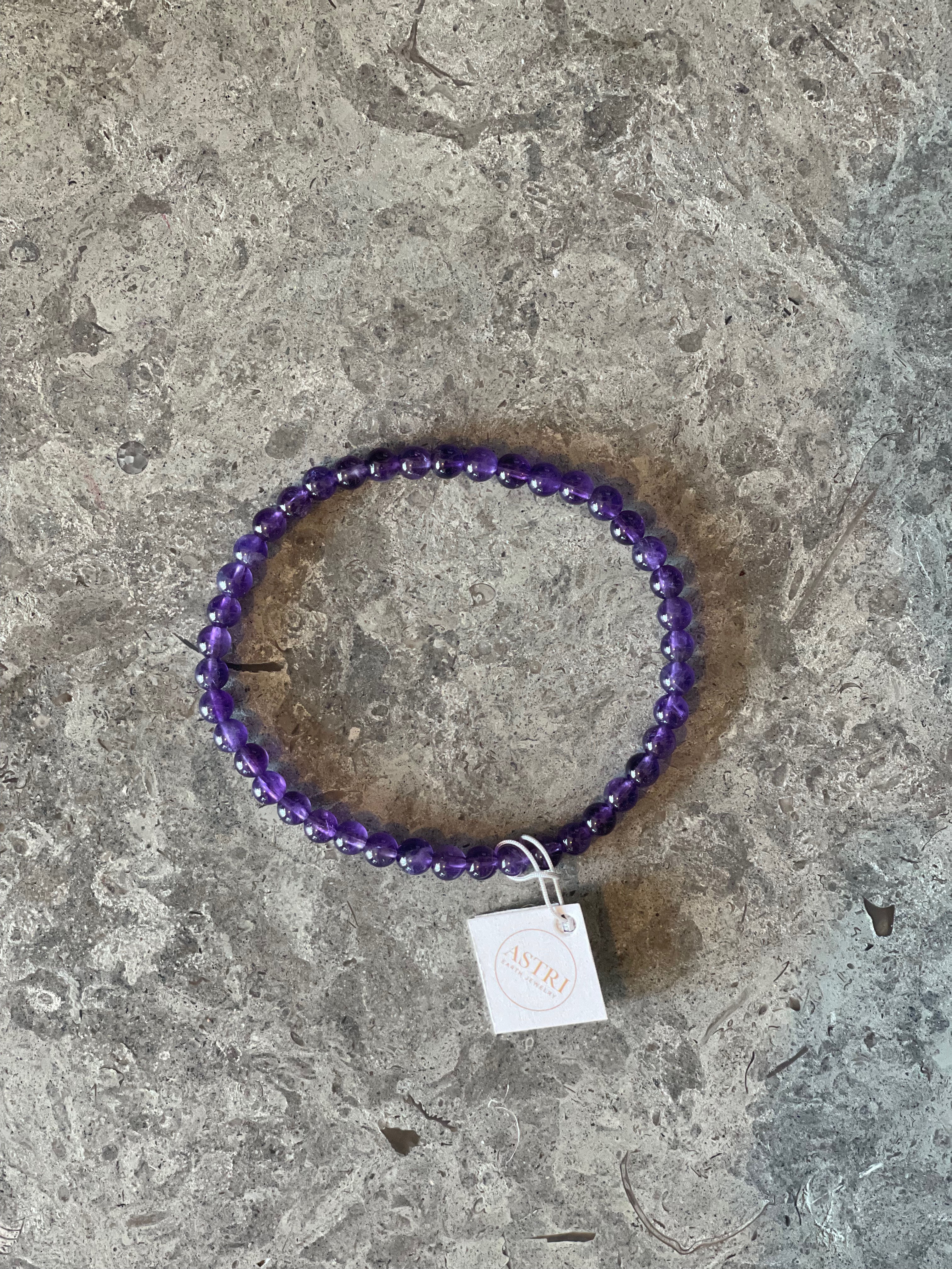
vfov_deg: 30.3
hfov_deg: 22.9
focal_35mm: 64
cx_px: 476
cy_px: 634
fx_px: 2347
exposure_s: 1/100
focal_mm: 7.5
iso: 160
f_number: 2.2
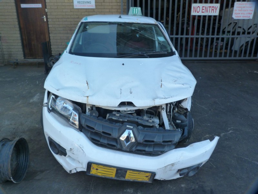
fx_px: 186
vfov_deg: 54.9
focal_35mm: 25
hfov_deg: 69.4
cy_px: 97
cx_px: 129
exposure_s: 1/100
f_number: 3.6
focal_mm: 4.5
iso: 125
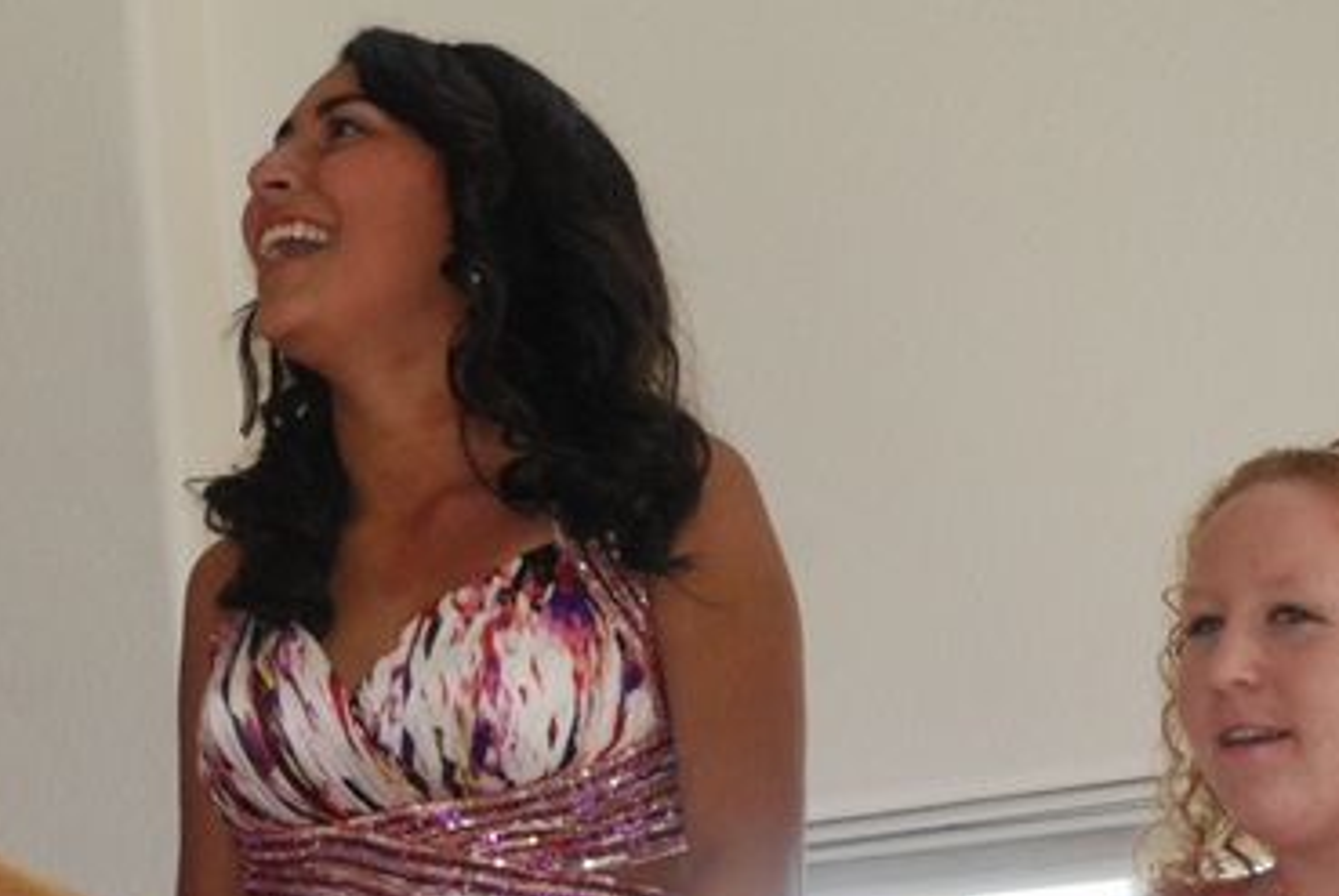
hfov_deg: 10.2
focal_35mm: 201
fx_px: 7485
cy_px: 410
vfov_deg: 6.9
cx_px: 519
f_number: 5.6
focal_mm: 66
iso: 1600
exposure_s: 1/160
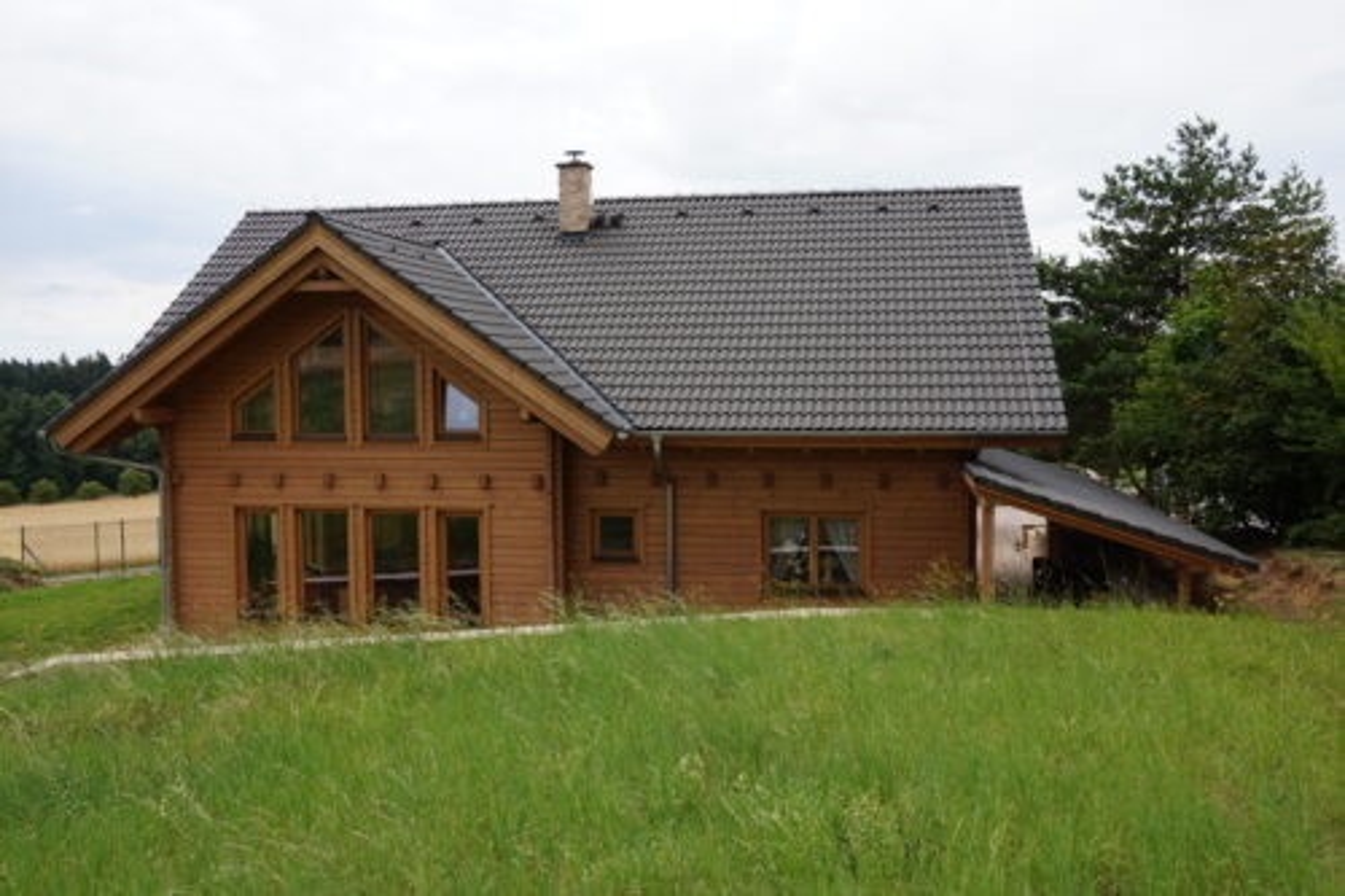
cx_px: 672
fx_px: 1176
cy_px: 448
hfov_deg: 59.5
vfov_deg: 41.7
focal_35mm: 32
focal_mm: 21
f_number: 11
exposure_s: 1/80
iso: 100
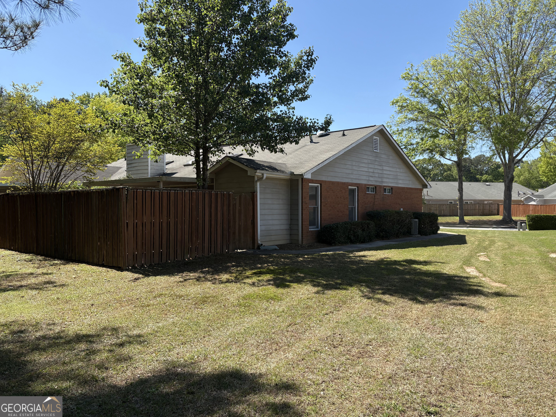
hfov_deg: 67.3
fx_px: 418
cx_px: 278
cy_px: 208
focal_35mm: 26
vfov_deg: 53.1
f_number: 1.6
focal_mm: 5.96
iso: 50
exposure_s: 1/1667
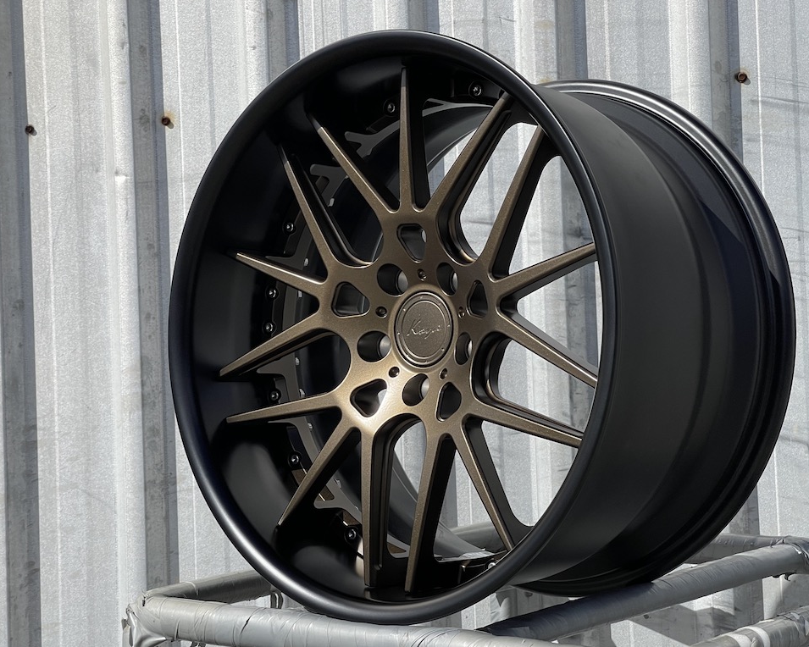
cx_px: 378
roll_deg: +1.9
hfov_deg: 28.3
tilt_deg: +0.5
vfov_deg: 22.8
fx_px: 1604
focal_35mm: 67
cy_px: 324
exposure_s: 1/2273
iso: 20
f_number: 2.2
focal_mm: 7.5
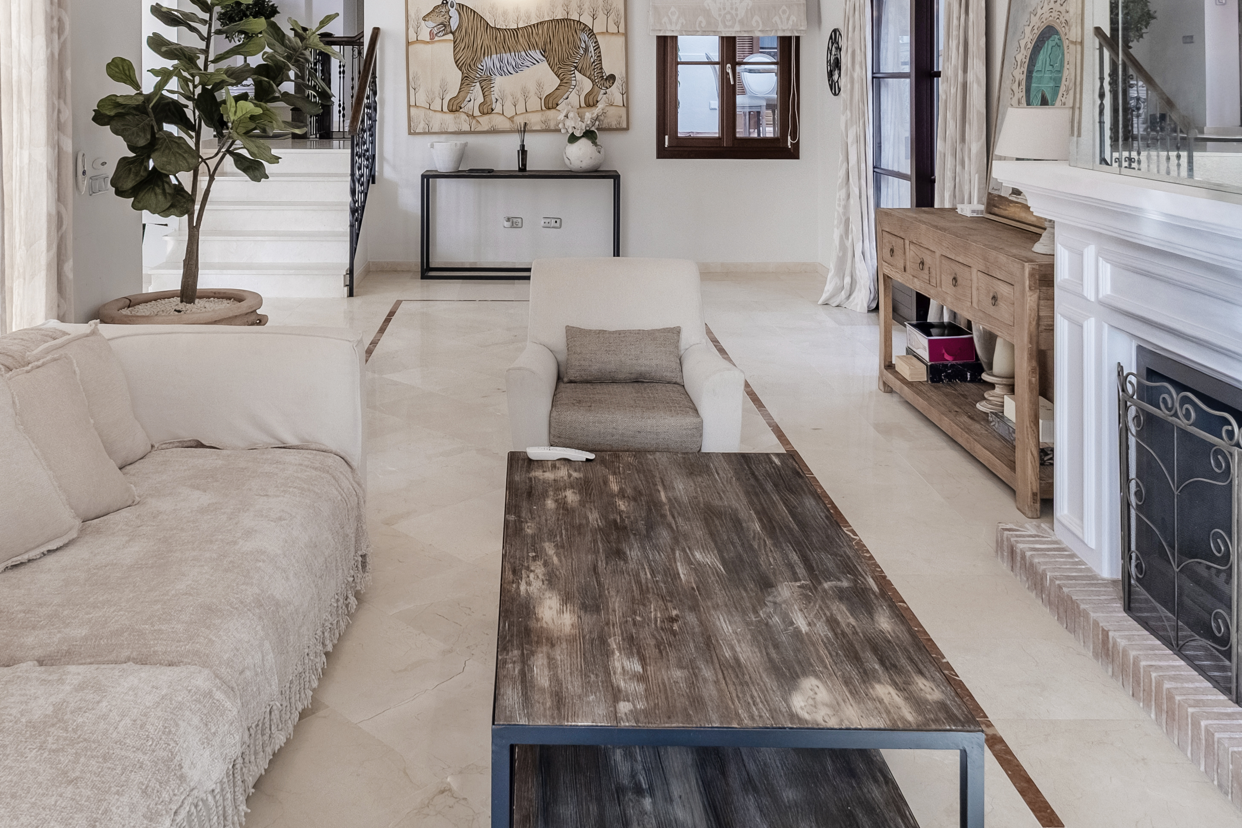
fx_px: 1104
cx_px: 510
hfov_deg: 58.3
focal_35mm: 32
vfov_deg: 38.2
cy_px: 77
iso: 500
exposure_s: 1/320
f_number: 4
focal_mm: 10
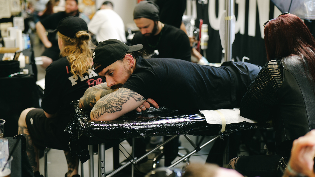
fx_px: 493
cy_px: 73
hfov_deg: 35.4
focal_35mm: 59
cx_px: 171
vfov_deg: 20.4
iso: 640
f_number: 2
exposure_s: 1/80
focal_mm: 50
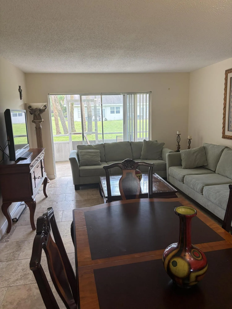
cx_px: 116
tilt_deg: -10.6
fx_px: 232
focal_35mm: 26
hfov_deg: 53.1
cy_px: 154
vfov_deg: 67.3
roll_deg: +1.7
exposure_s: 1/120
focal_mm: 5.96
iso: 100
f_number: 1.6
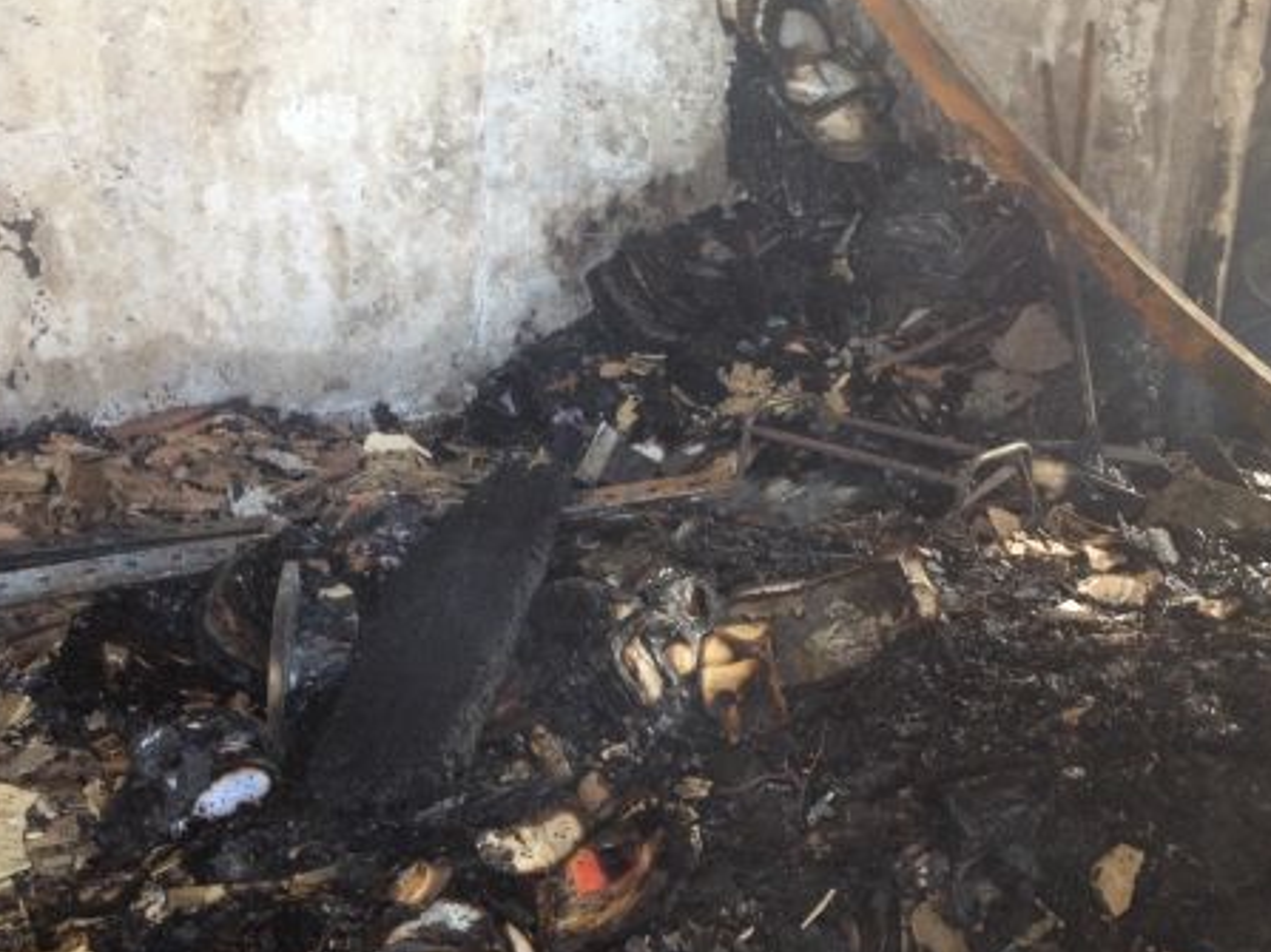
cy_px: 529
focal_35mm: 47
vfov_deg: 30.8
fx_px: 1725
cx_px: 793
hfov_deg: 40.2
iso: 200
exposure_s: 1/20
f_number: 2.4
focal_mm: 4.28
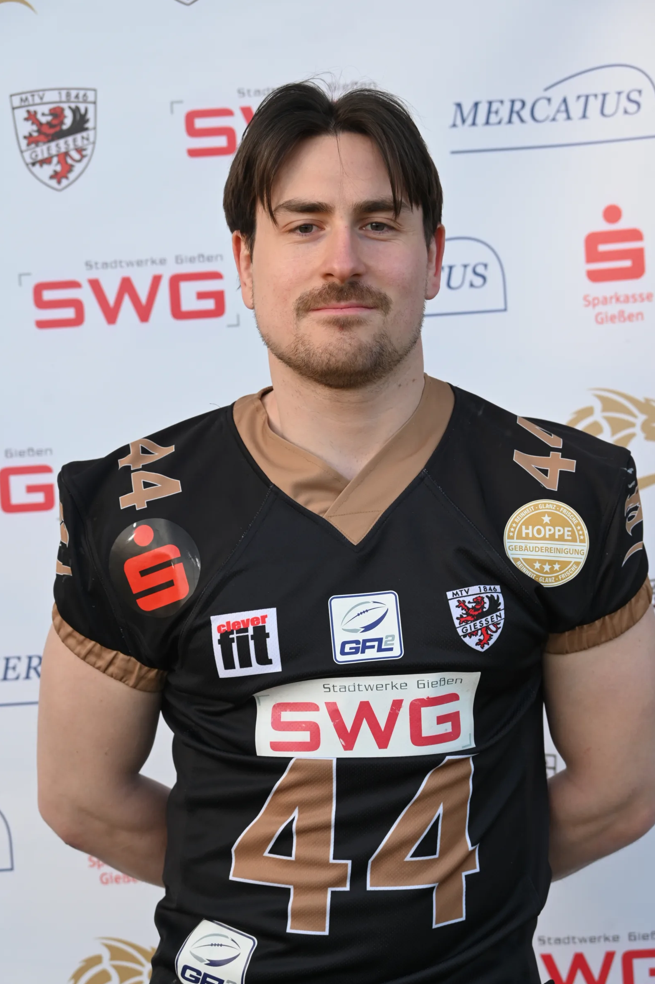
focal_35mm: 74
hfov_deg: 18.4
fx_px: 2022
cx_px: 336
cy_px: 514
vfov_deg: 27.4
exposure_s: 1/200
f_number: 6
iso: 400
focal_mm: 69
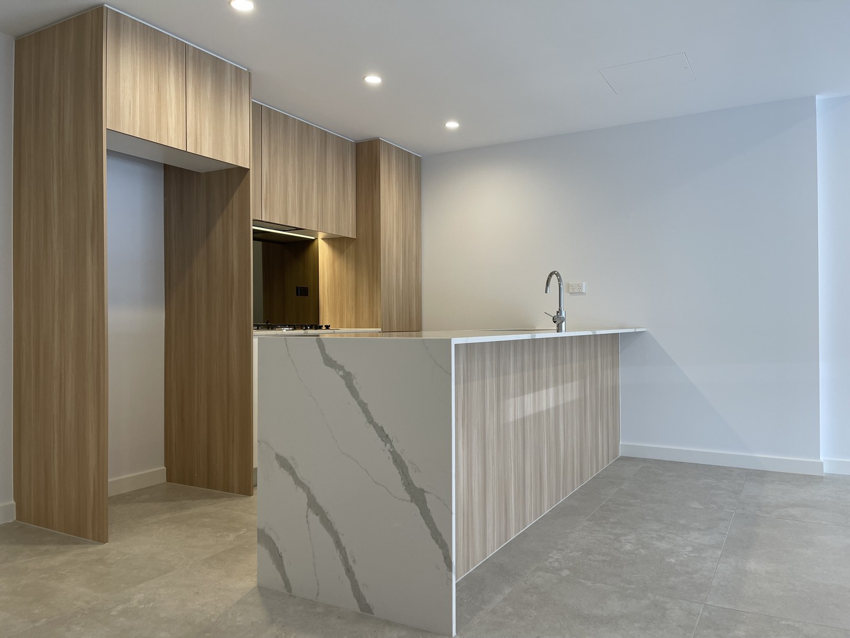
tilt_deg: -0.6
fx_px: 638
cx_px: 425
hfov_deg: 67.3
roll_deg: -0.7
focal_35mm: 26
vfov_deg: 53.1
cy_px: 319
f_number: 1.6
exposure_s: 1/100
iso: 64
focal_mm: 5.1
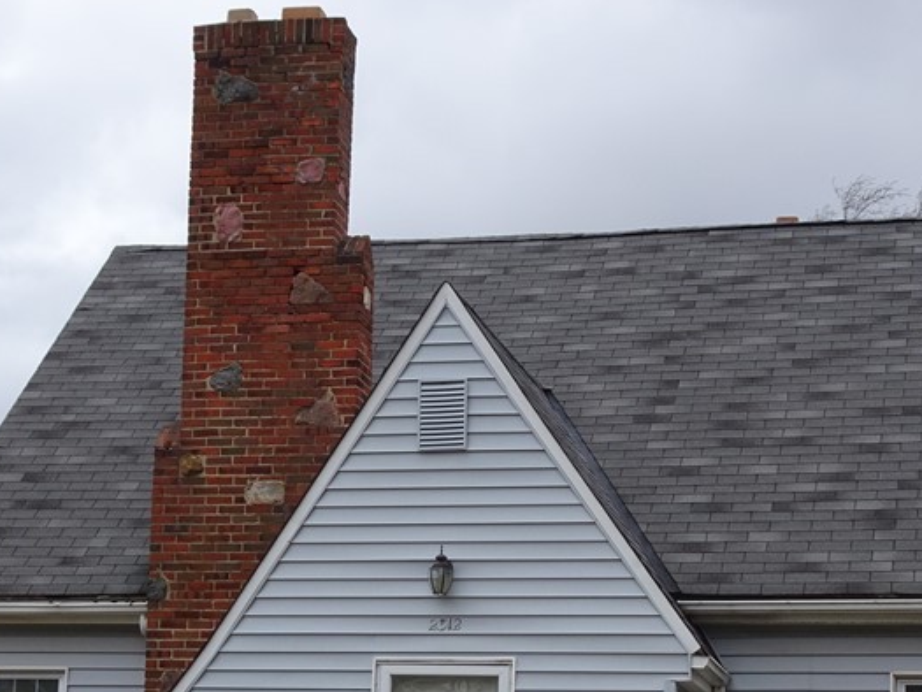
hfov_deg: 25.0
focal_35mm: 78
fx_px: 2078
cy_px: 553
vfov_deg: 18.7
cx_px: 483
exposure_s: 1/320
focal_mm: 6.8
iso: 80
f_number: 4
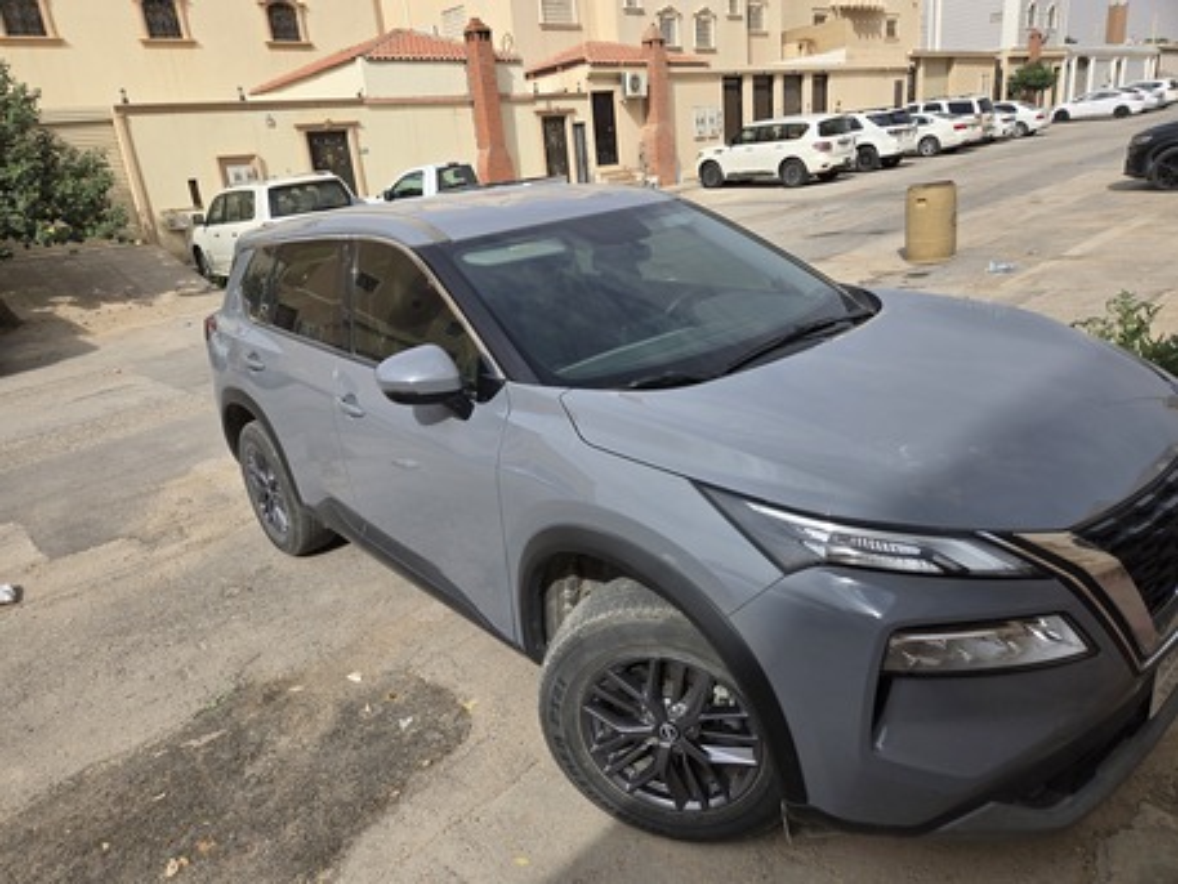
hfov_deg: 73.9
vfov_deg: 58.9
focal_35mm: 23
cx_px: 589
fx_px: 783
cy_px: 442
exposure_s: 1/2921
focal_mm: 5.4
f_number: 1.8
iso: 32
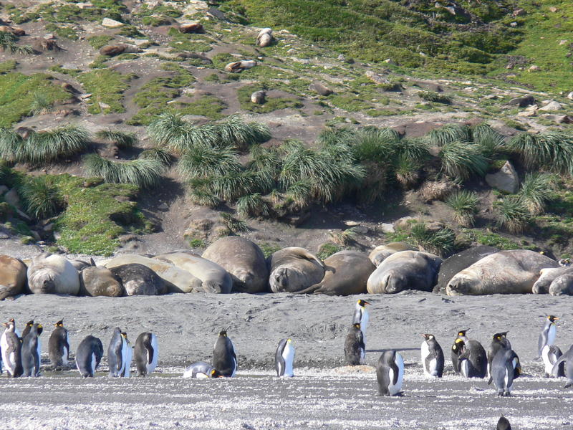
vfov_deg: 2.8
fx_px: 8856
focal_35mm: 535
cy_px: 215
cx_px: 286
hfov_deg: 3.7
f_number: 5.6
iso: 80
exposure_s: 1/160
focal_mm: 88.8
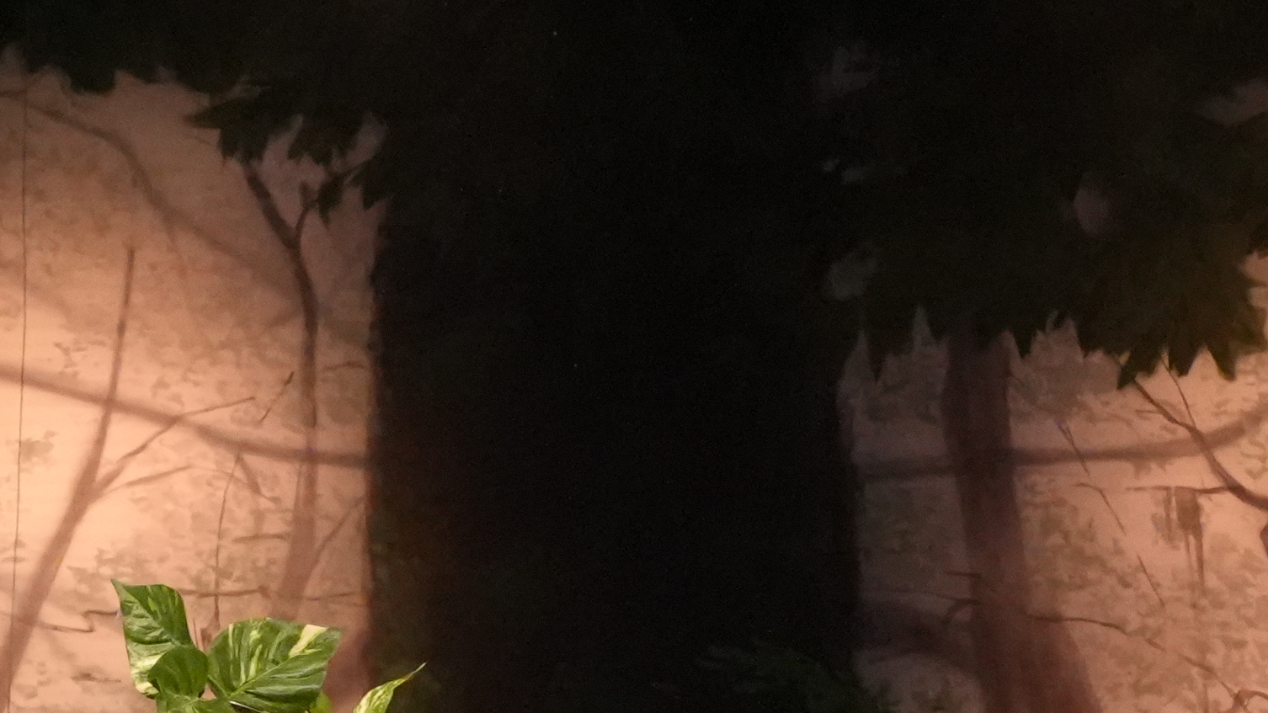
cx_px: 42
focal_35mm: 117
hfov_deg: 17.9
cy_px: 751
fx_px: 3934
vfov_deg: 10.3
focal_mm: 24
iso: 8000
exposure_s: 1/160
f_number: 6.3
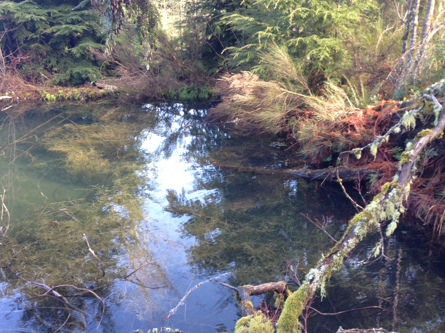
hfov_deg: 40.4
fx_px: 604
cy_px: 223
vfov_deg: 30.6
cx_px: 205
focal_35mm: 47
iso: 64
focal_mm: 4.28
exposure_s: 1/40
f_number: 2.4
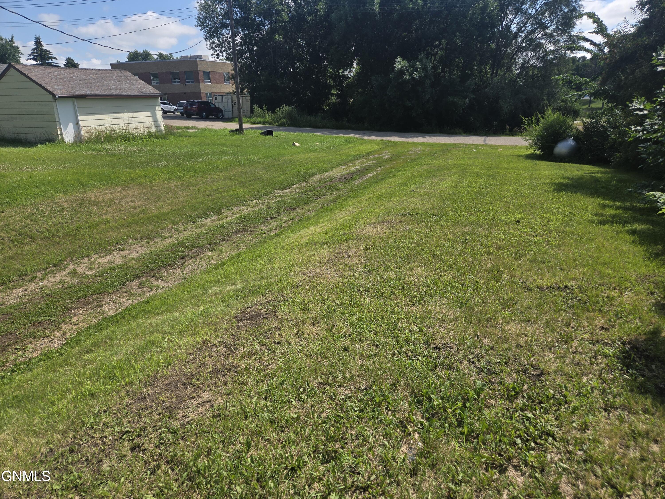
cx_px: 332
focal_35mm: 23
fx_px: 442
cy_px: 250
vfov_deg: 58.9
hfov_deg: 73.9
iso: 25
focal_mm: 5.4
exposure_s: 1/1785
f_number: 1.8
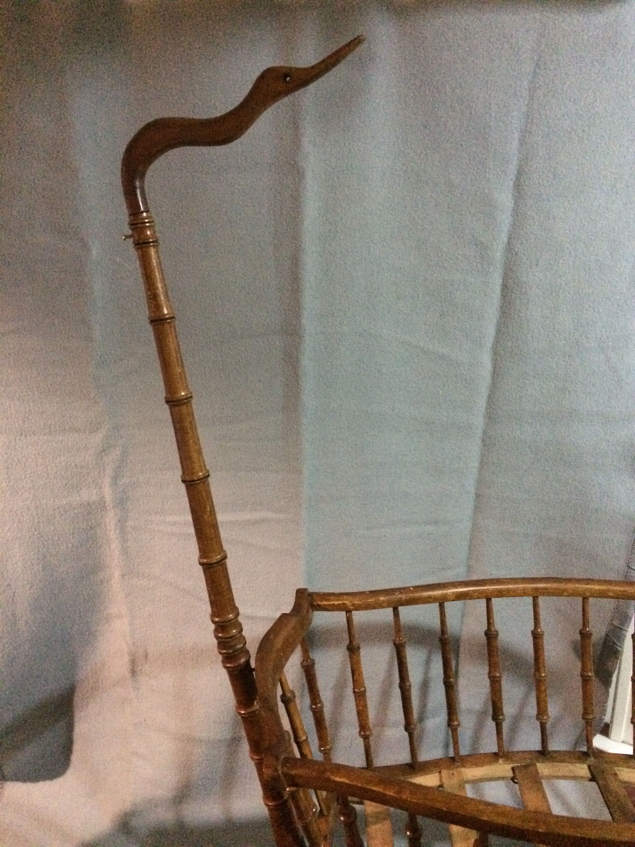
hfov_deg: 48.2
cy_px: 424
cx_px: 318
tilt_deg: -18.7
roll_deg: +1.7
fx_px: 709
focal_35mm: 29
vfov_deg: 61.7
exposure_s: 1/17
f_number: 2.2
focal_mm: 4.15
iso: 640
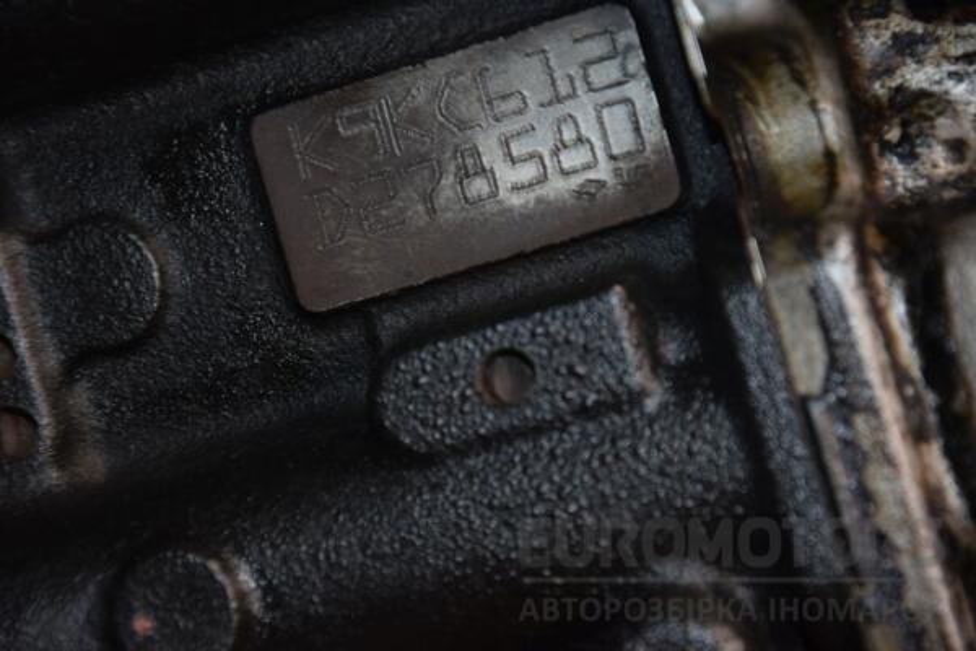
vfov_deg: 8.7
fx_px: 4270
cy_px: 326
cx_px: 488
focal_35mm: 158
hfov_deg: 13.0
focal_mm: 105
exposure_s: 1/60
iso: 800
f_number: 5.6
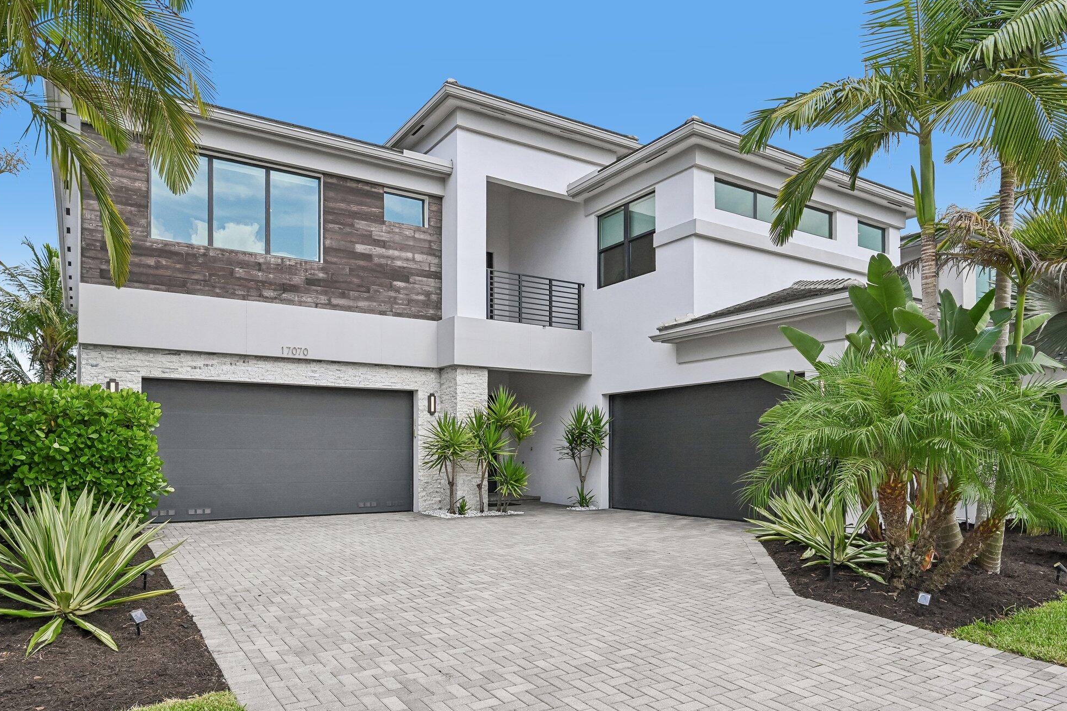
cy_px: 366
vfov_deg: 57.2
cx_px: 510
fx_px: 652
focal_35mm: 22
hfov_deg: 78.5
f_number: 8
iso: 1250
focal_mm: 21
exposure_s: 1/1250
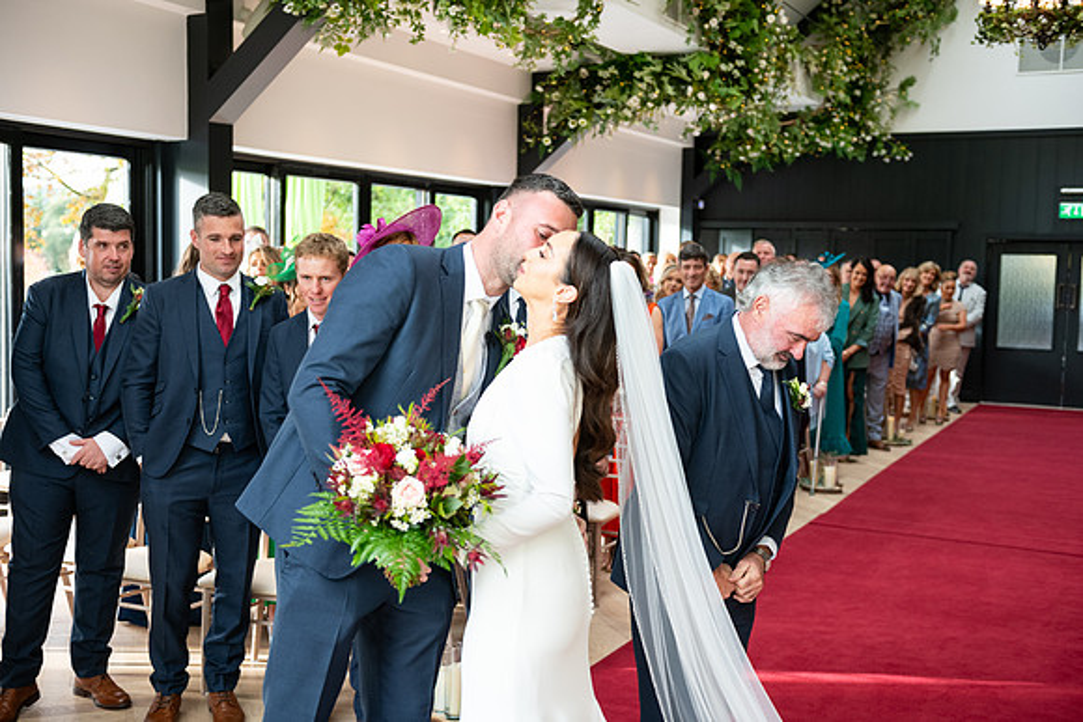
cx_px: 542
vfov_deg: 31.9
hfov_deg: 46.4
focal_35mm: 42
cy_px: 361
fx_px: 1264
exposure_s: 1/160
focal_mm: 42
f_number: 3.5
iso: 640
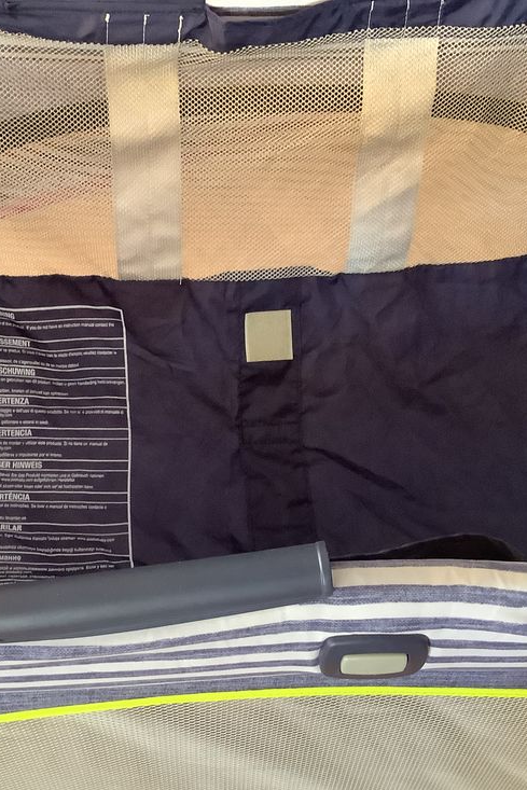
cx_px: 234
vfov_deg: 44.5
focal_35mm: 44
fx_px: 966
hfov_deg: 30.5
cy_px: 403
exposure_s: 1/40
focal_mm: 3.3
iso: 400
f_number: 2.4
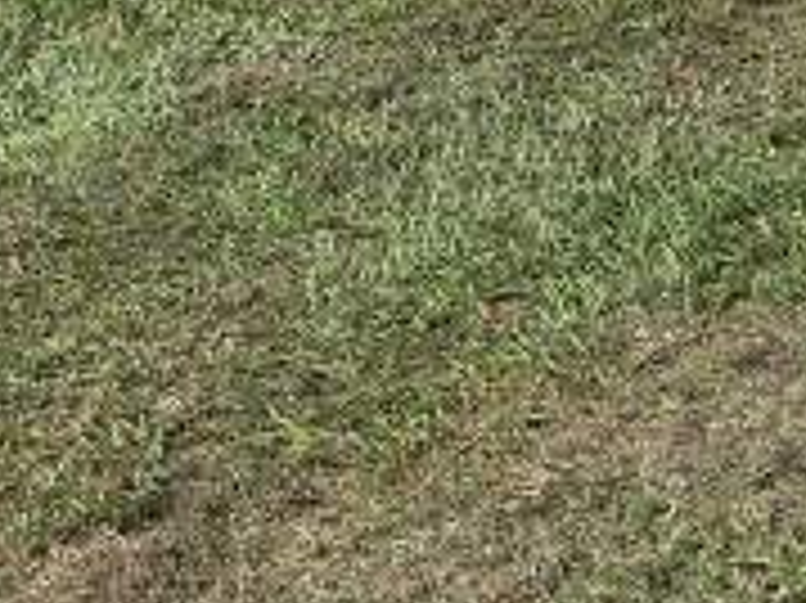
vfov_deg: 13.3
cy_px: -387
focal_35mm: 103
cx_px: 482
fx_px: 2397
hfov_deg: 19.1
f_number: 1.8
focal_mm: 5.4
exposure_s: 1/1422
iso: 20
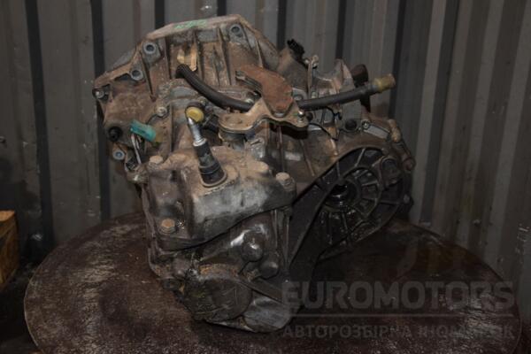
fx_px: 619
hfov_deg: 46.4
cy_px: 177
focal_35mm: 42
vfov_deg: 31.9
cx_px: 266
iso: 800
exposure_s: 1/60
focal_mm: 28
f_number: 5
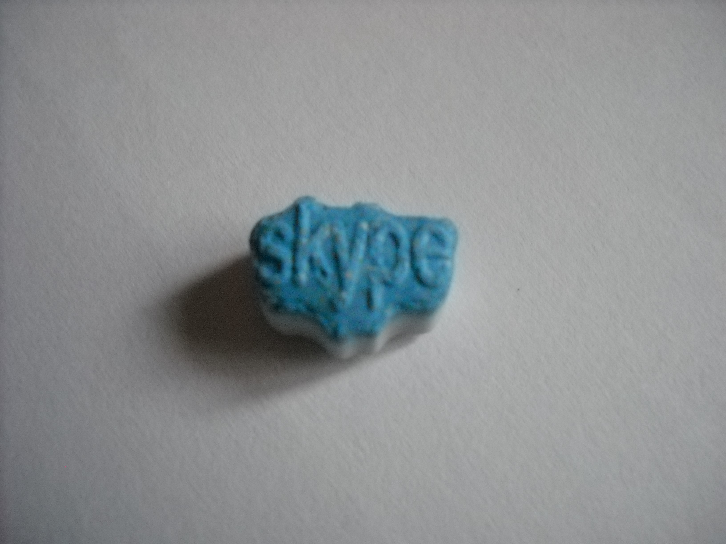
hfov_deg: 45.8
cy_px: 272
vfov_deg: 35.1
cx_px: 363
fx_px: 860
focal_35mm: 41
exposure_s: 1/76
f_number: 3.1
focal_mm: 6.72
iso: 800
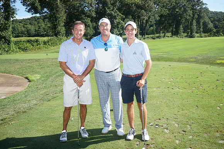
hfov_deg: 54.4
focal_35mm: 35
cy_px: 74
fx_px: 218
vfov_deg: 37.9
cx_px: 112
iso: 100
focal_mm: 35
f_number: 8
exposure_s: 1/125
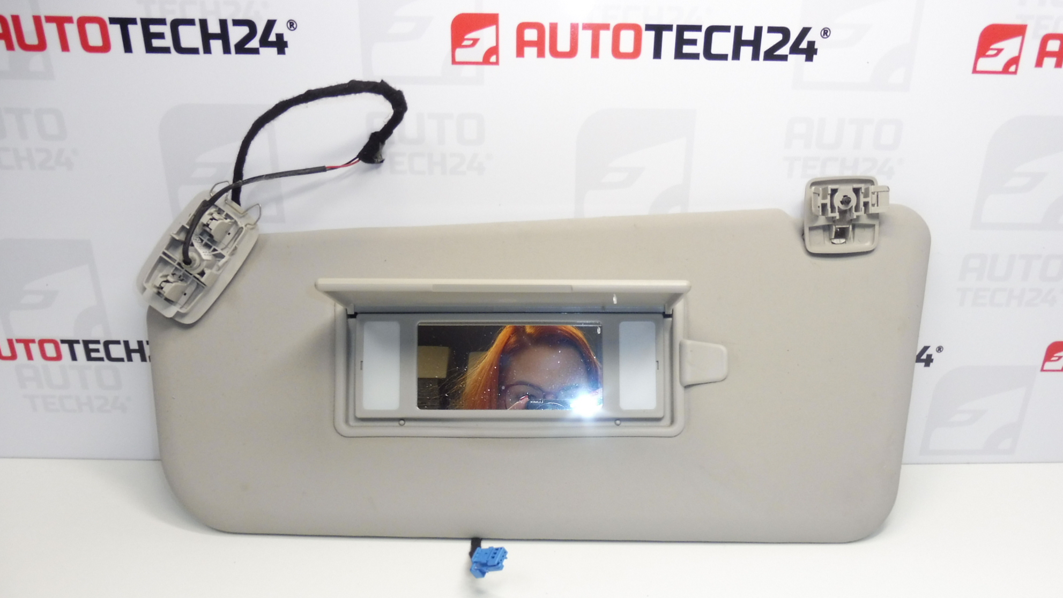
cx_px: 547
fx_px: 761
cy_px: 392
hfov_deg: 69.8
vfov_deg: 42.4
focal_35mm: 27
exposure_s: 1/60
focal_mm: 4.3
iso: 200
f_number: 3.5
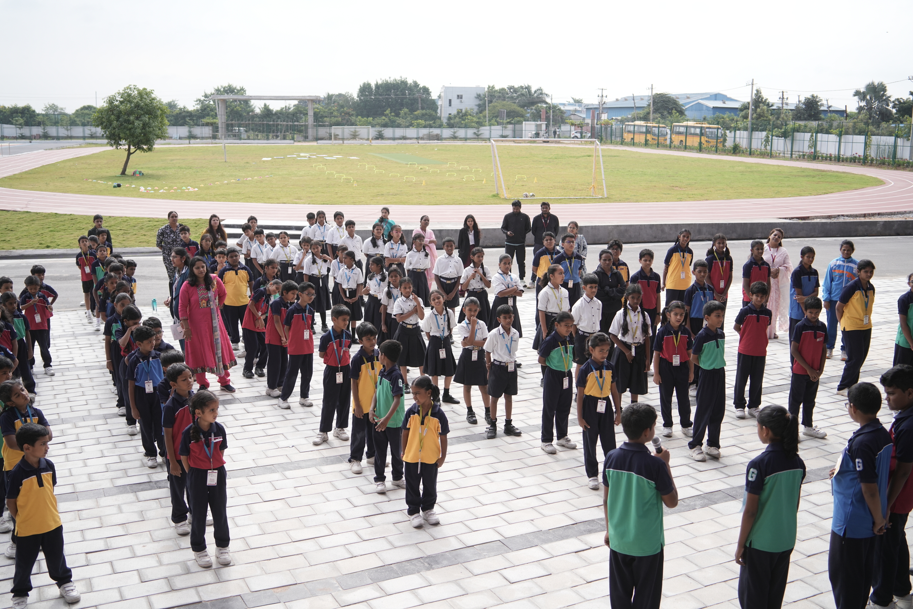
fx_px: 888
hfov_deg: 54.4
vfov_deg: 37.9
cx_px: 456
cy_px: 304
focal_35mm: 35
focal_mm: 35
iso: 320
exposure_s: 1/1600
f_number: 4.5
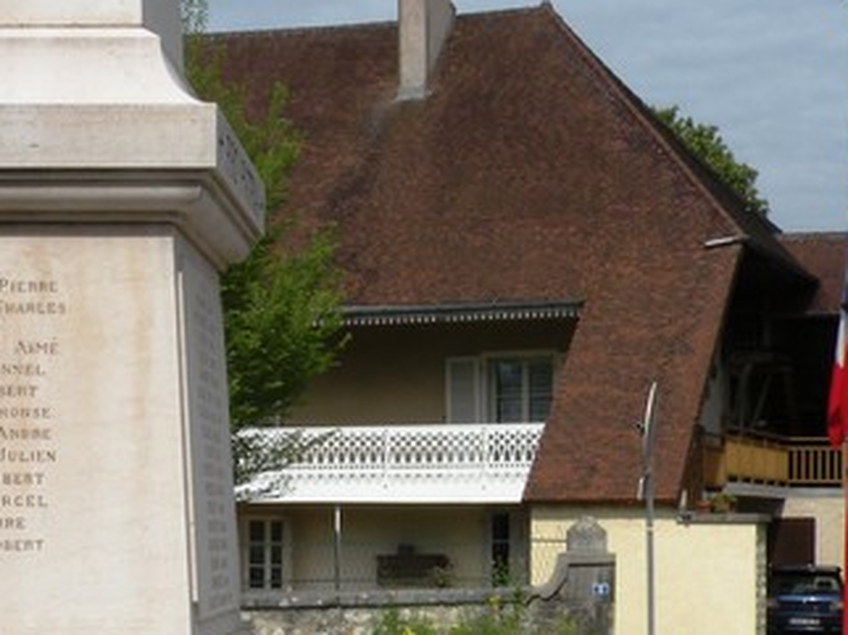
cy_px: 447
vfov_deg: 17.9
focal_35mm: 82
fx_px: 2007
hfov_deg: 23.8
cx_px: 482
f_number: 8
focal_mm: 5.8
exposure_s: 1/376
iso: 64
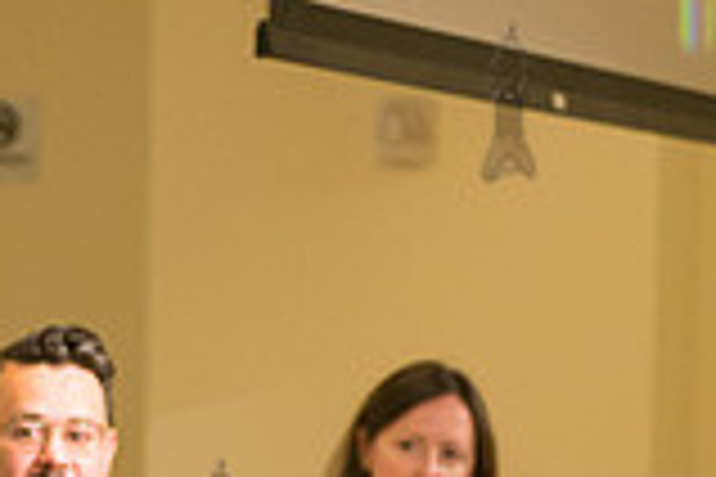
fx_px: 5787
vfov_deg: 4.7
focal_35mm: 291
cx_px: -365
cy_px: 754
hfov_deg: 7.0
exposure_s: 1/250
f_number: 3.5
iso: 3200
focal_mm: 80
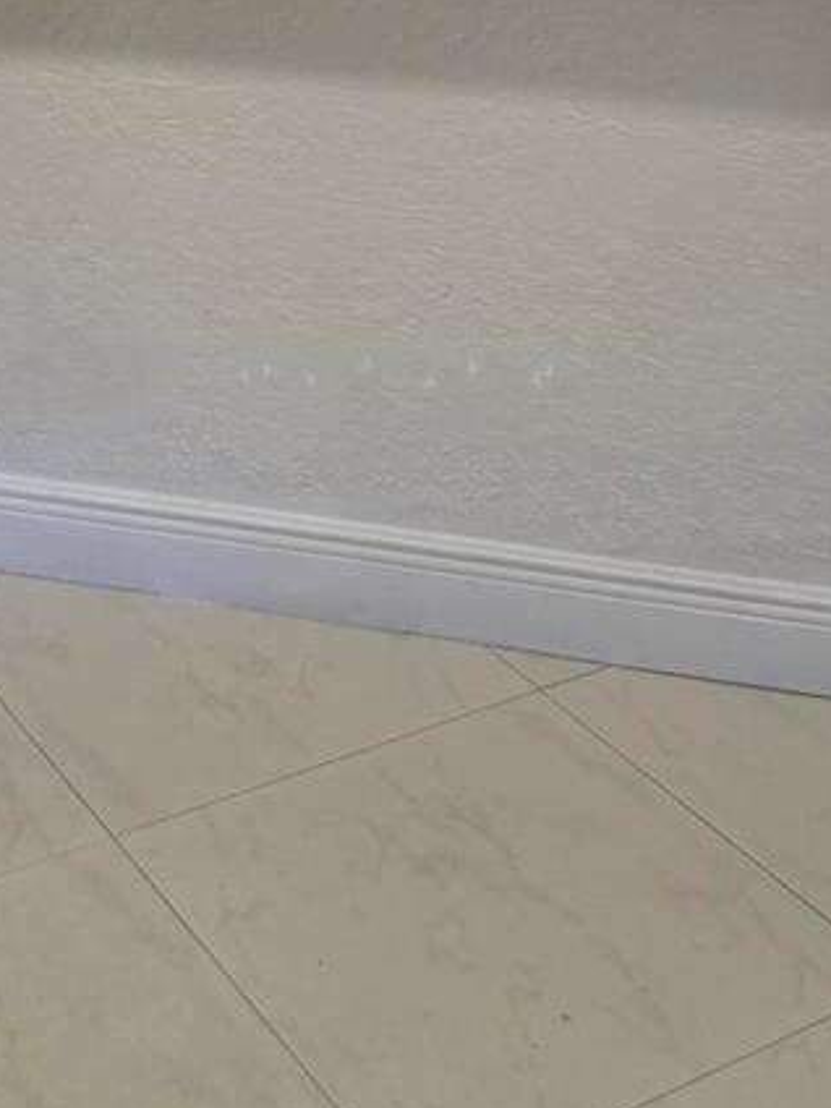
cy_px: -196
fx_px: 2177
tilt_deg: -11.2
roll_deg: -1.6
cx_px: 199
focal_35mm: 68
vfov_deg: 25.8
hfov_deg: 21.4
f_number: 1.78
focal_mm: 6.76
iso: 125
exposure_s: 1/60
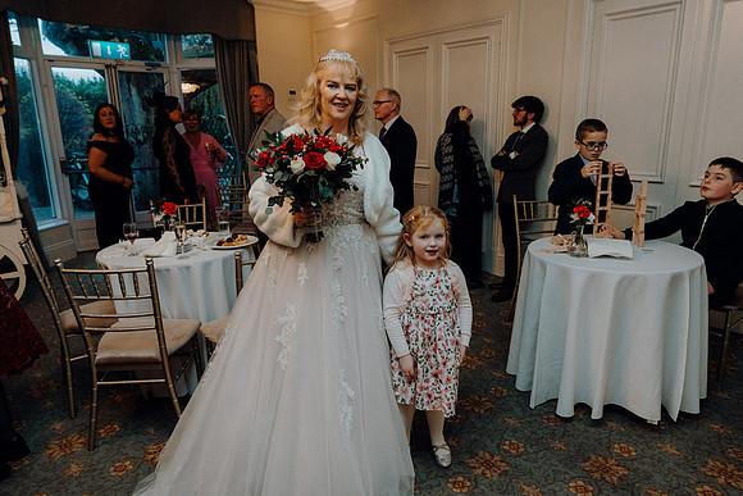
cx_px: 372
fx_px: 495
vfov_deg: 53.2
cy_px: 248
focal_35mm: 24
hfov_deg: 73.7
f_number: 3.5
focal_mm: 24
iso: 2500
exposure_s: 1/160
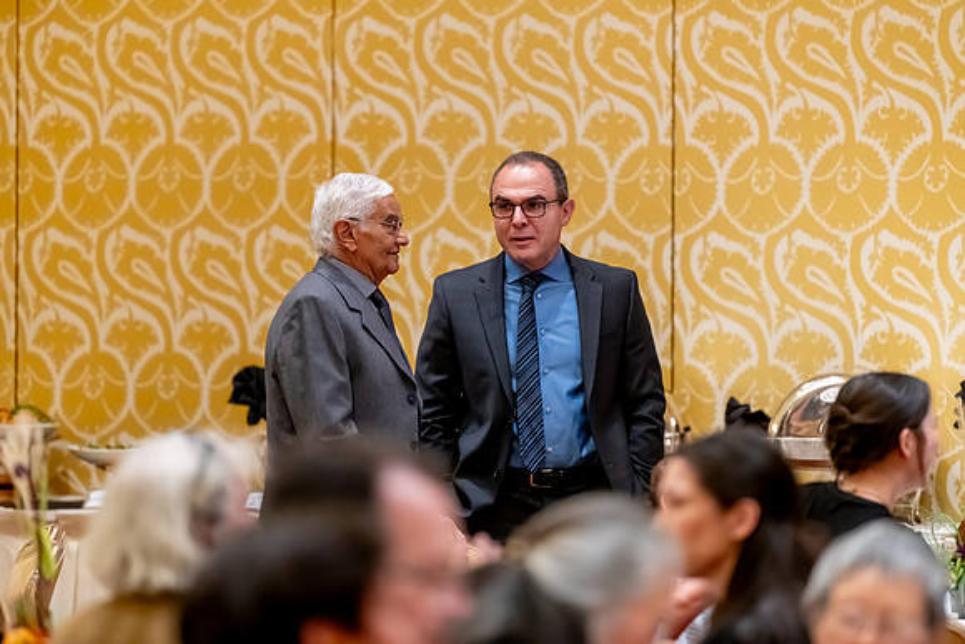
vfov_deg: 6.2
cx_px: 482
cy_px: 288
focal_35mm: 221
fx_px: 5937
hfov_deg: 9.3
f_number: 2.8
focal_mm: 200
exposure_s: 1/100
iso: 6400
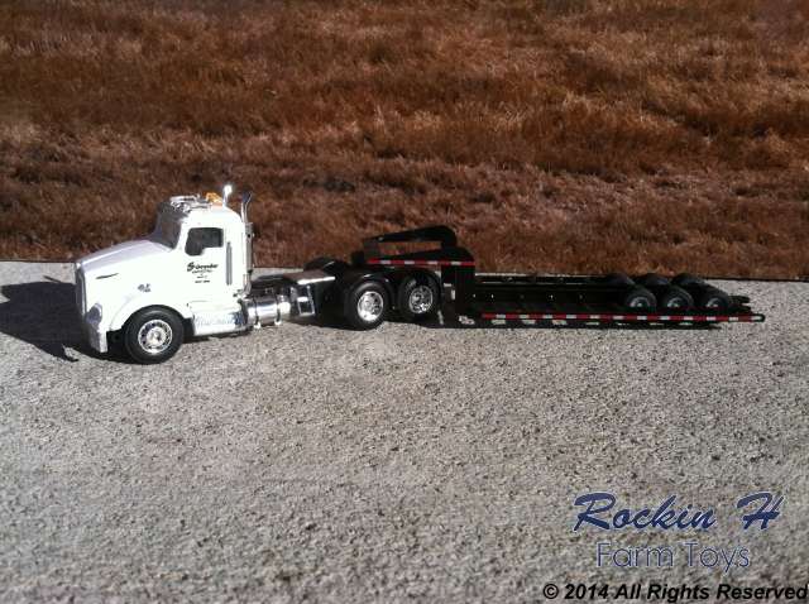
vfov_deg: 40.6
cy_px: 302
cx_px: 404
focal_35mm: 35
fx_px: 817
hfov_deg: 52.7
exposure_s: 1/1579
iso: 80
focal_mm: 3.85
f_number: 2.8
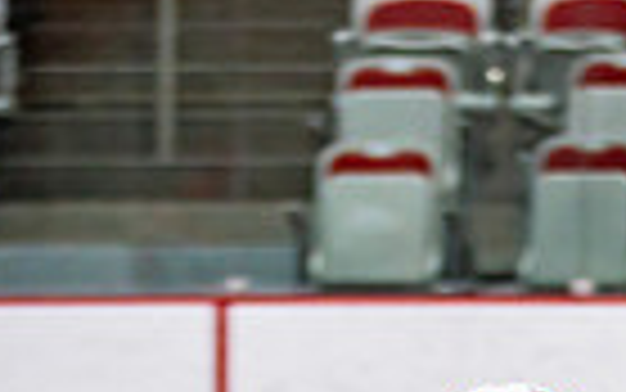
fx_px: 8790
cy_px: 943
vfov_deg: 2.5
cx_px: 1043
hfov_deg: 4.1
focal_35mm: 515
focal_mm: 105
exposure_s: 1/640
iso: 800
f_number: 2.8
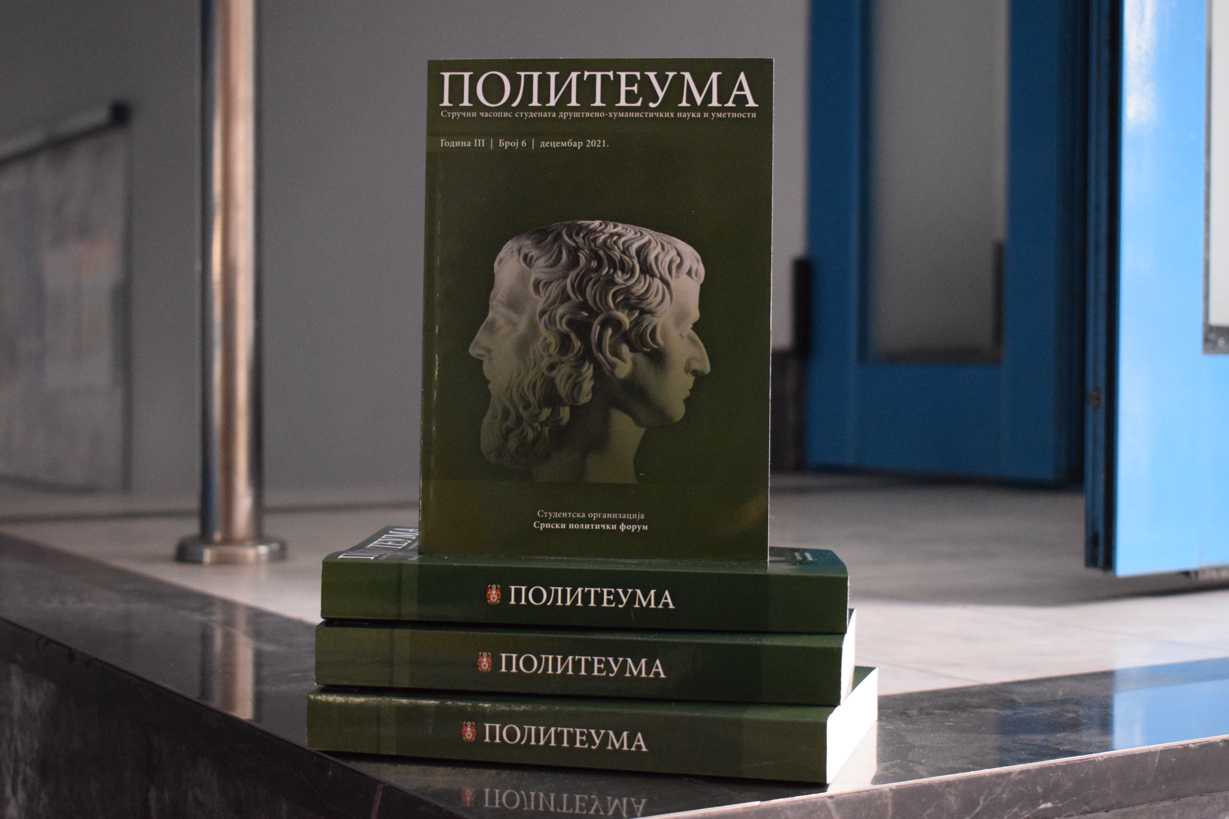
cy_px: 410
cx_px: 614
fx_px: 1946
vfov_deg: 23.8
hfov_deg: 35.1
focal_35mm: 57
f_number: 4.8
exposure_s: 1/60
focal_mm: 38
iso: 4500
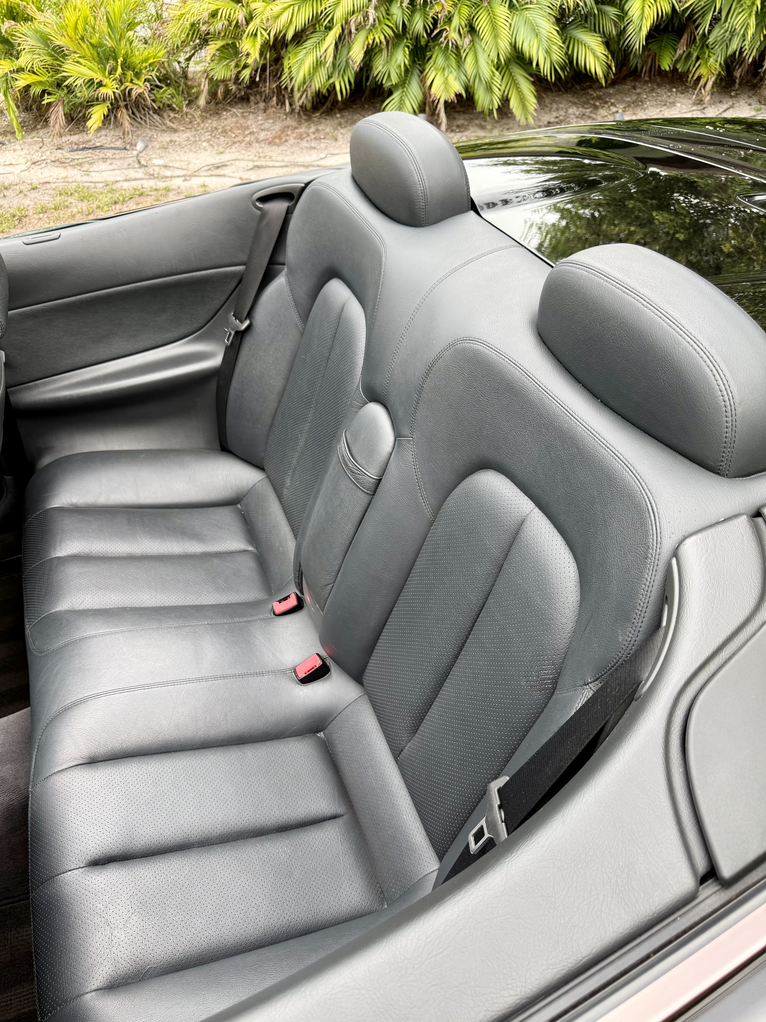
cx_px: 383
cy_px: 511
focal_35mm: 24
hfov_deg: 56.8
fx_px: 708
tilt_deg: -40.2
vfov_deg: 71.6
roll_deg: +3.1
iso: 64
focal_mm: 6.76
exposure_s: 1/271
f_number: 1.78
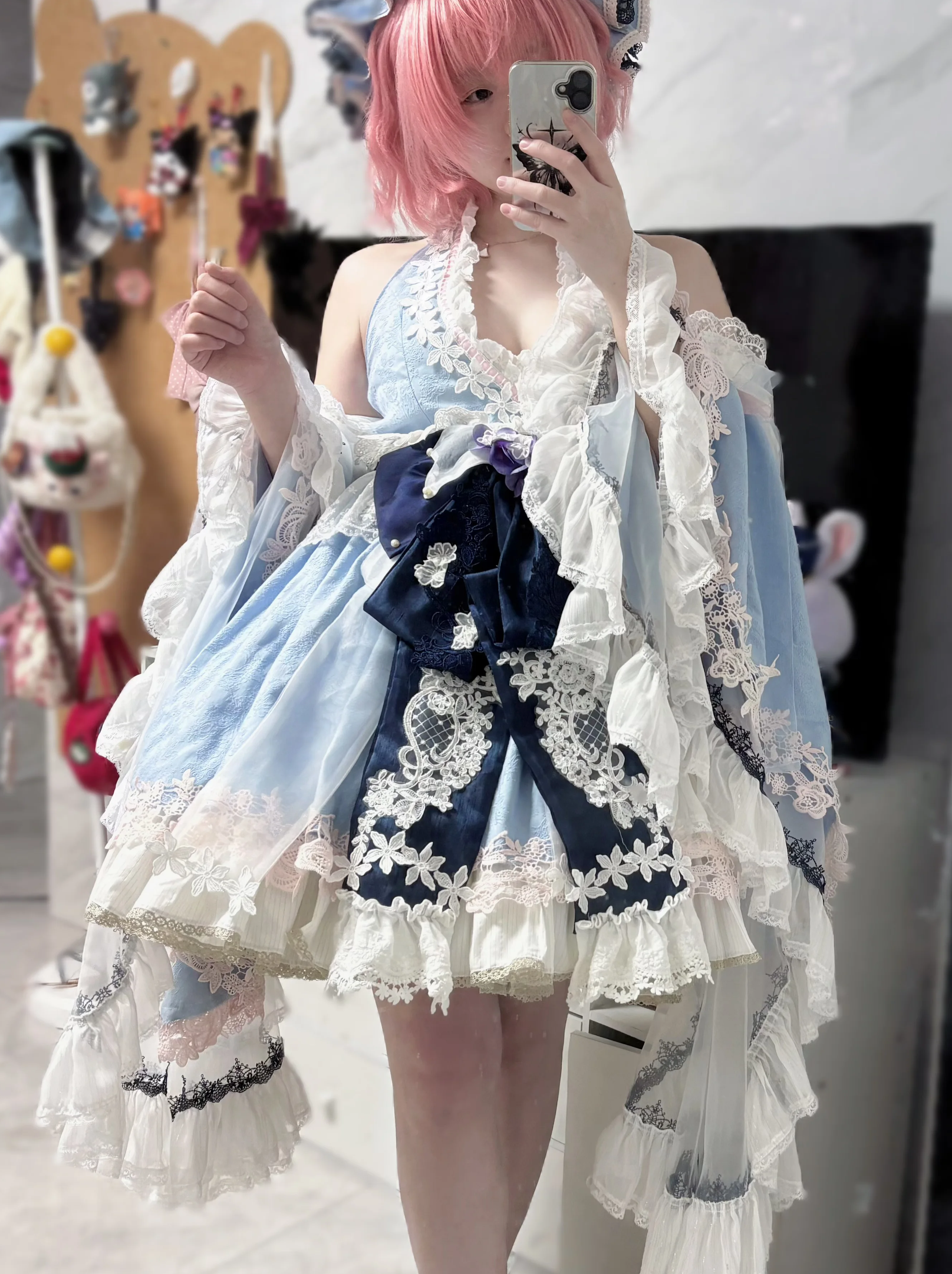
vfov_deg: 44.8
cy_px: 701
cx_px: 653
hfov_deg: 33.9
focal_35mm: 42
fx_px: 1544
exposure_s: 1/50
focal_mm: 5.96
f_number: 1.6
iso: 125
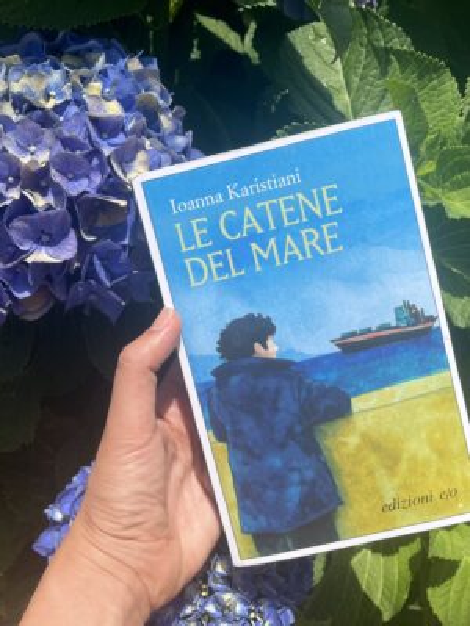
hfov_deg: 53.1
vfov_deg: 67.3
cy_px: 313
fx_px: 471
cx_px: 235
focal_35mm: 26
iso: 50
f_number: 1.6
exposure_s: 1/4310
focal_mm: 5.1
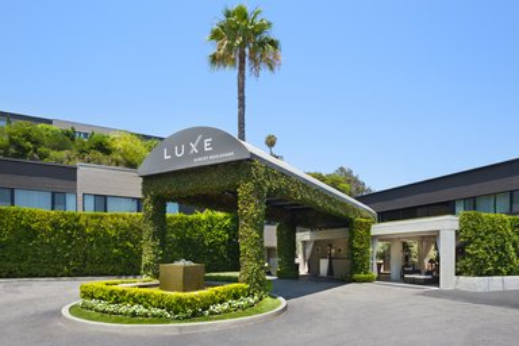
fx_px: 288
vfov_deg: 61.9
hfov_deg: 84.0
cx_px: 260
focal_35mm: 20
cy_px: 173
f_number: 16
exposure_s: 1/20
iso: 200
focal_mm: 20
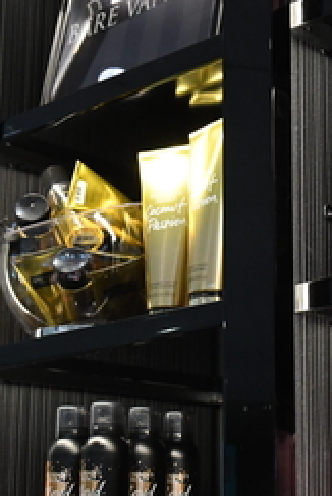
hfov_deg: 14.7
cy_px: 300
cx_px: 322
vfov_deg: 22.1
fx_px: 1271
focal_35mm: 92
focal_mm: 30
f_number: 7.1
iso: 6400
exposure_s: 1/200
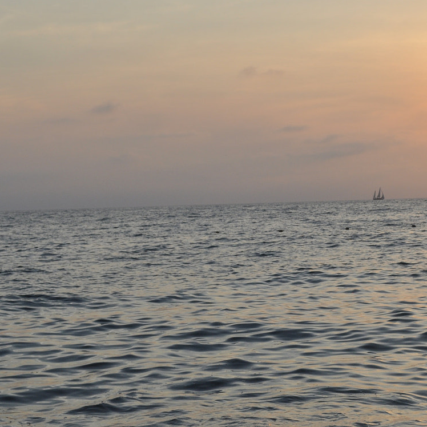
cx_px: 353
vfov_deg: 17.7
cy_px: 302
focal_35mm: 98
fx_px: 1368
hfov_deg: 17.6
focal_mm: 36
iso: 200
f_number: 9
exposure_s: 1/320
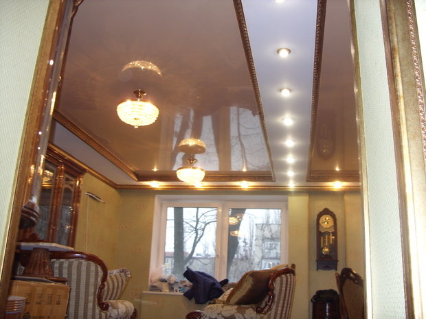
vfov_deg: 37.7
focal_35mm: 38
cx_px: 213
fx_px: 468
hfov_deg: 49.0
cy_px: 160
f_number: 2.8
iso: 100
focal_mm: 6.3
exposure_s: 1/30
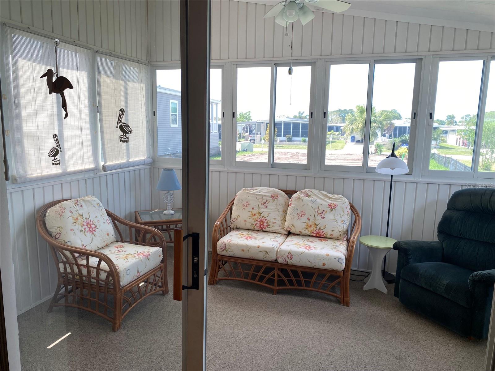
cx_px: 248
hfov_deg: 67.3
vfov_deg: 53.1
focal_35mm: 26
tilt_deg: -9.9
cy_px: 186
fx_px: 372
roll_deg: -1.0
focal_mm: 4.25
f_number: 1.8
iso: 32
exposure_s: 1/122
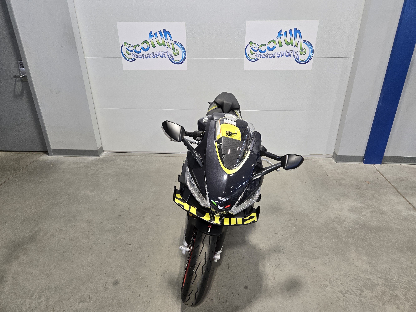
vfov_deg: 58.9
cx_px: 208
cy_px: 156
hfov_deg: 73.9
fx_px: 276
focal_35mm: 23
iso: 200
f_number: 1.8
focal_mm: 5.4
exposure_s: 1/120
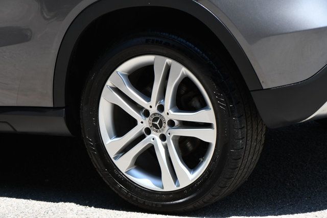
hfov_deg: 13.1
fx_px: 1426
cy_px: 109
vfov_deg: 8.7
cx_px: 164
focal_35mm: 157
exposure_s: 1/250
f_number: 7.1
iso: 200
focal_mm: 105
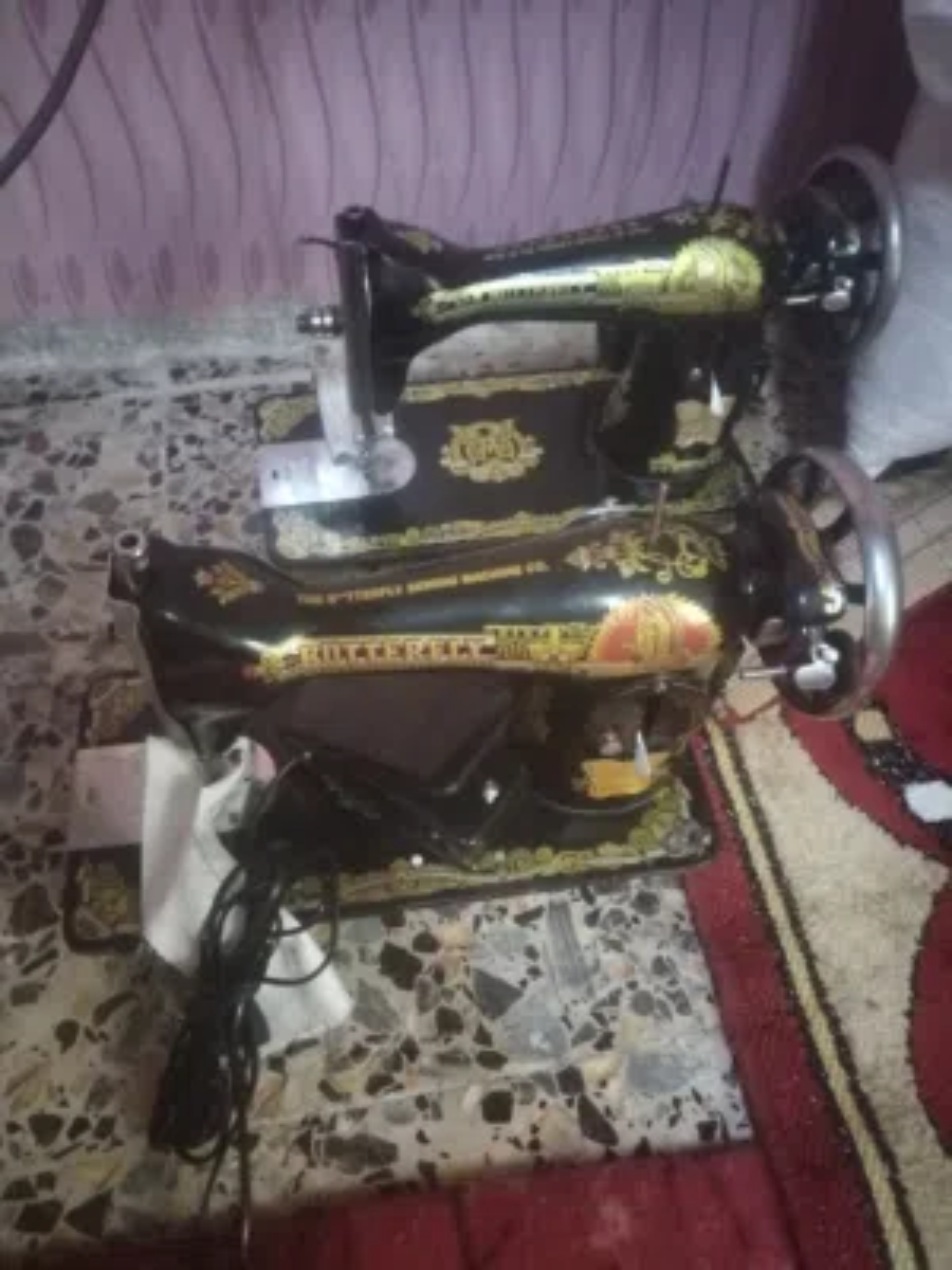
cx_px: 476
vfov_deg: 67.3
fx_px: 953
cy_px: 635
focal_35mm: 26
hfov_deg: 53.1
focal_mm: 4.75
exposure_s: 1/16.7
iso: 5196
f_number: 1.8
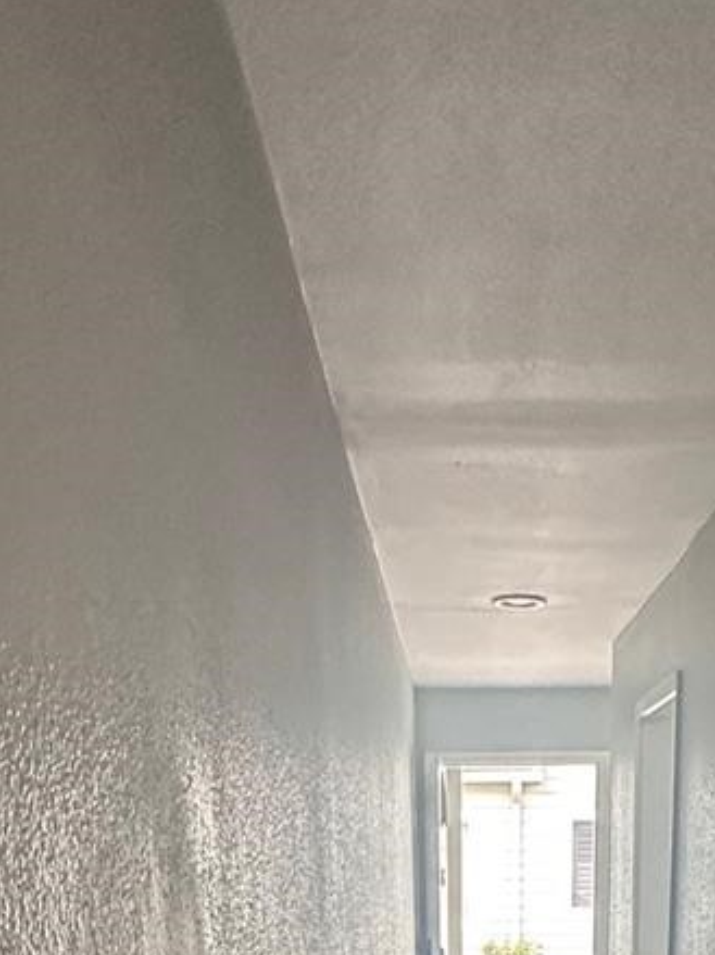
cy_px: 1192
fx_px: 1350
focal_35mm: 49
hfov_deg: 29.4
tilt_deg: -14.3
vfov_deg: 31.5
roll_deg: -0.1
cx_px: 480
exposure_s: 1/60
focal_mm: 2.22
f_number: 2.2
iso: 500
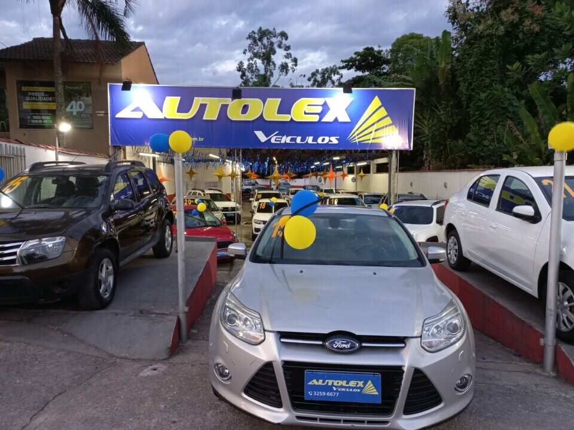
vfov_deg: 54.9
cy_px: 215
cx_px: 287
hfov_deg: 69.4
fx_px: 415
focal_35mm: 25
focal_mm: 4.6
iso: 200
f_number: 1.8
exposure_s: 1/33.3
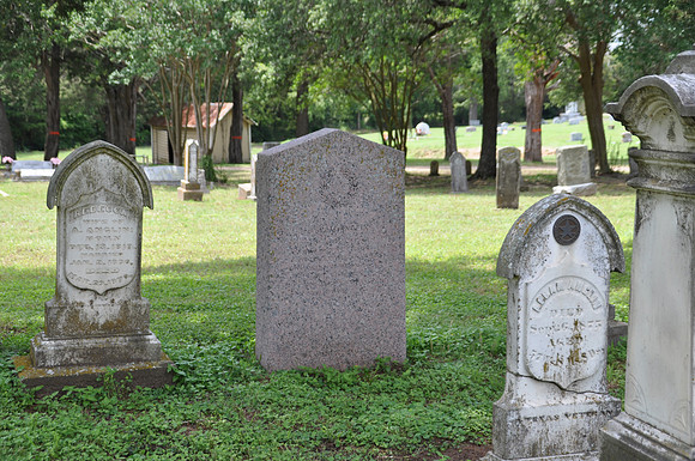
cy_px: 230
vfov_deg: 20.6
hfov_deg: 30.6
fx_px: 1272
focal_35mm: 66
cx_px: 348
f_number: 5.6
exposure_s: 1/125
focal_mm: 44
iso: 200
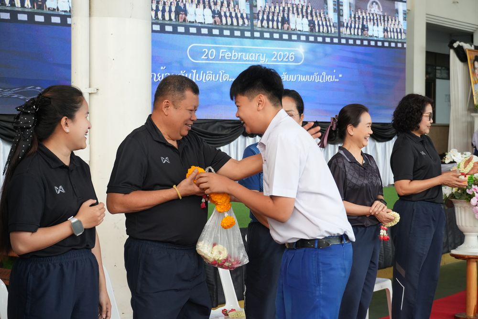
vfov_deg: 20.6
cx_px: 239
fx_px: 876
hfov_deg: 30.5
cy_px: 160
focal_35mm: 66
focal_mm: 44
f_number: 5
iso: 800
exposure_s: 1/125
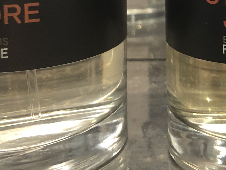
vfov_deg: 15.8
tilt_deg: -5.6
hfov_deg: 20.9
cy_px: -60
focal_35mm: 88
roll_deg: -0.1
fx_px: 574
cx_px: 261
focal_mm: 4
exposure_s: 1/17
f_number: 1.8
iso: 40
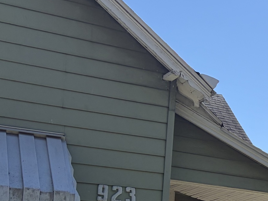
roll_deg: -1.1
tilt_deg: +7.1
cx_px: 453
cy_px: 213
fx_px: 697
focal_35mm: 90
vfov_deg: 16.0
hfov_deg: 18.2
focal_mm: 5.96
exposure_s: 1/2985
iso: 50
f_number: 1.6
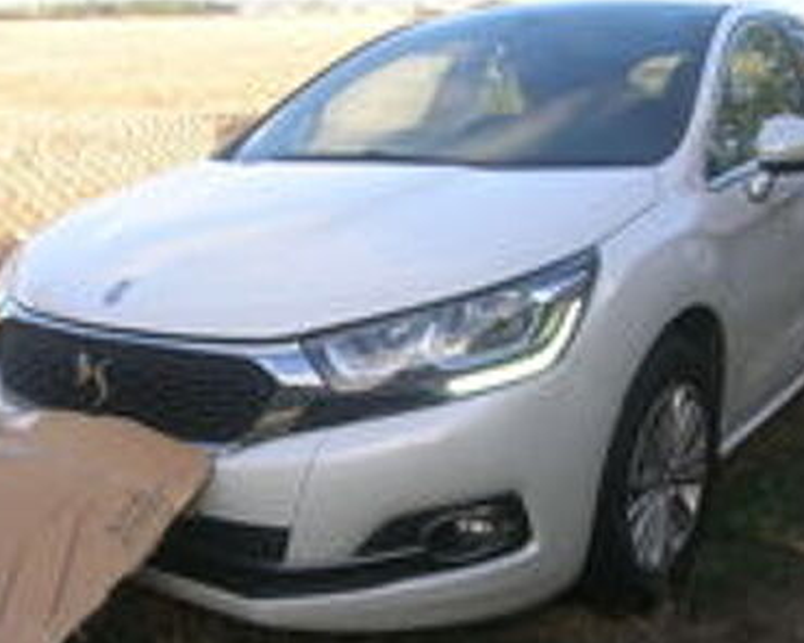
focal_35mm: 43
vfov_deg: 34.8
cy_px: 380
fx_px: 1023
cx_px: 435
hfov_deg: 42.9
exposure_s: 1/95.3
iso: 50
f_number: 4.9
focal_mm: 5.7
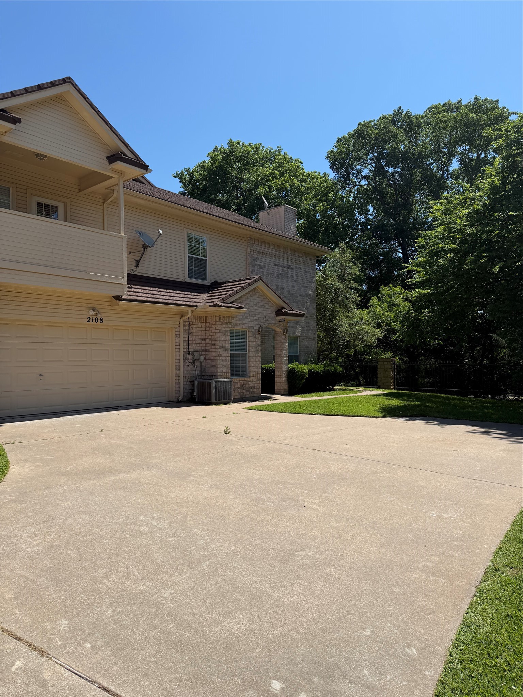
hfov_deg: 56.8
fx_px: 483
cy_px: 348
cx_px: 262
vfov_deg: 71.6
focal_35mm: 24
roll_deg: +0.7
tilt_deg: +0.9
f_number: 1.78
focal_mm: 6.76
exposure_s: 1/6173
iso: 80
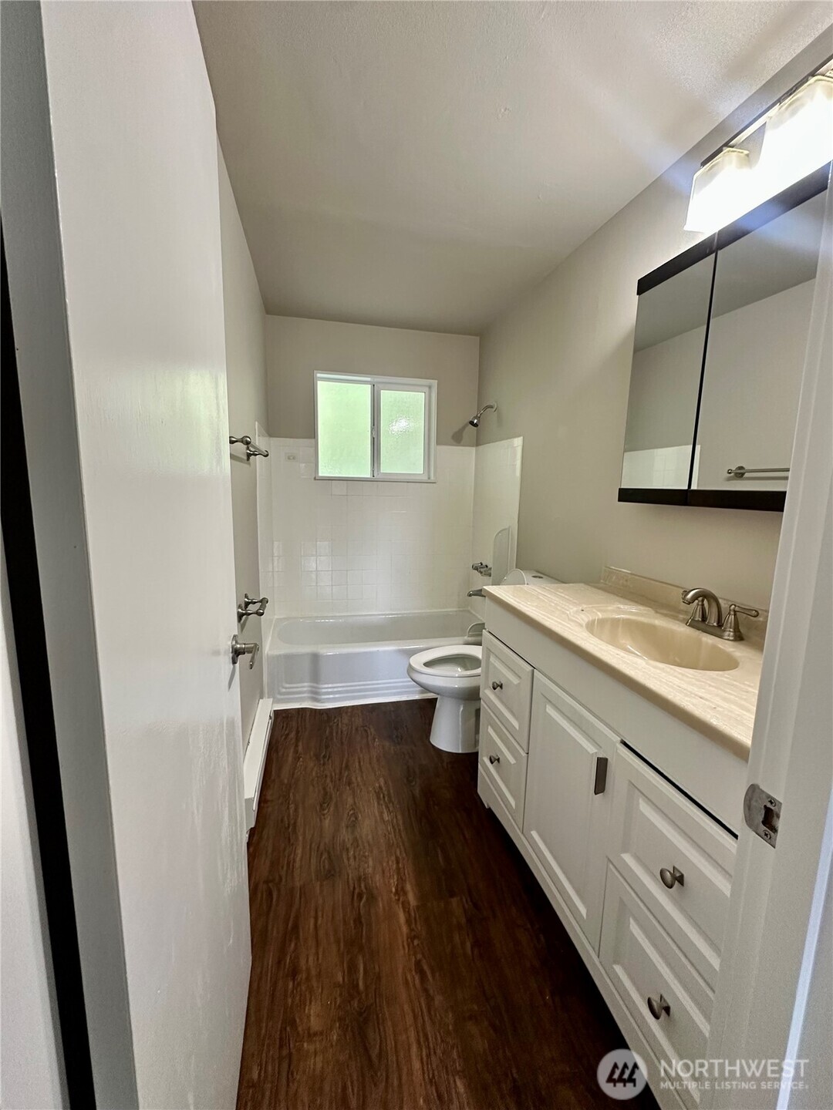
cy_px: 555
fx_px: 449
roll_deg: -1.9
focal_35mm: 14
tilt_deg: -8.7
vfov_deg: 102.1
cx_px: 416
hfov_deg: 85.7
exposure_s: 1/60
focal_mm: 2.22
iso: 200
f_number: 2.2
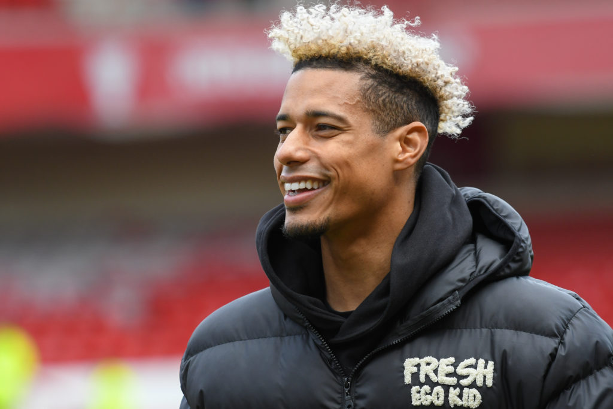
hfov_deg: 3.9
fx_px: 8940
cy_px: 204
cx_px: 306
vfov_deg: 2.6
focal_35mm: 525
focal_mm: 350
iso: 1000
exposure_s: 1/800
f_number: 5.6
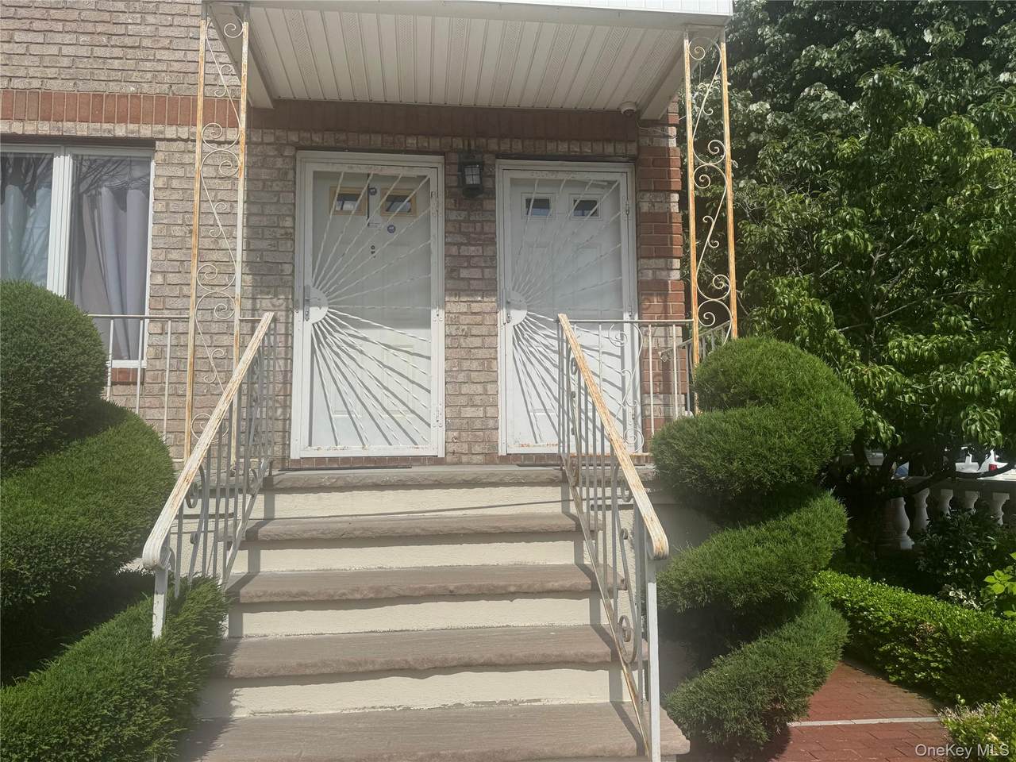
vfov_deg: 56.8
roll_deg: +0.4
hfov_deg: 71.6
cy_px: 381
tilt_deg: +7.6
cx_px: 508
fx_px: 704
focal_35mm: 24
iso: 80
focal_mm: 6.76
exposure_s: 1/10417
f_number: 1.78
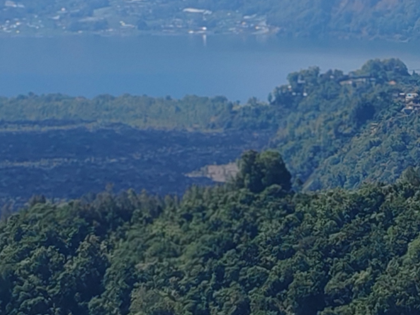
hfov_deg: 9.9
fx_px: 2414
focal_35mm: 199
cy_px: -123
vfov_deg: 7.4
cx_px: 440
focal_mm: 6.12
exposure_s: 1/700
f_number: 2.4
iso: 50
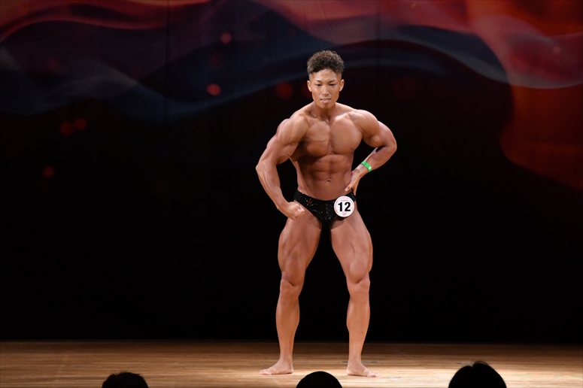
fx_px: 4128
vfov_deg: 5.4
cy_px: 194
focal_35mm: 255
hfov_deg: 8.1
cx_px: 292
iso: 4000
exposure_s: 1/400
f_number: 5.6
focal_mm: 170
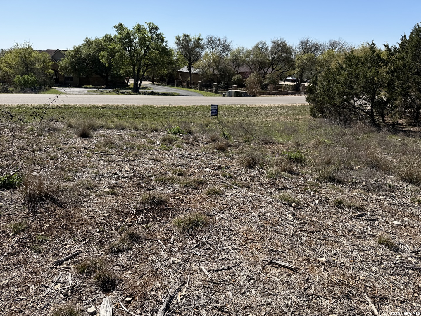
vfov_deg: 56.8
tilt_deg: -18.4
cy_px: 158
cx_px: 210
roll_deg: -0.7
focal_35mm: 24
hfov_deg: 71.6
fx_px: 292
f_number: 1.78
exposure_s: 1/4673
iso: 80
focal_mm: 6.76
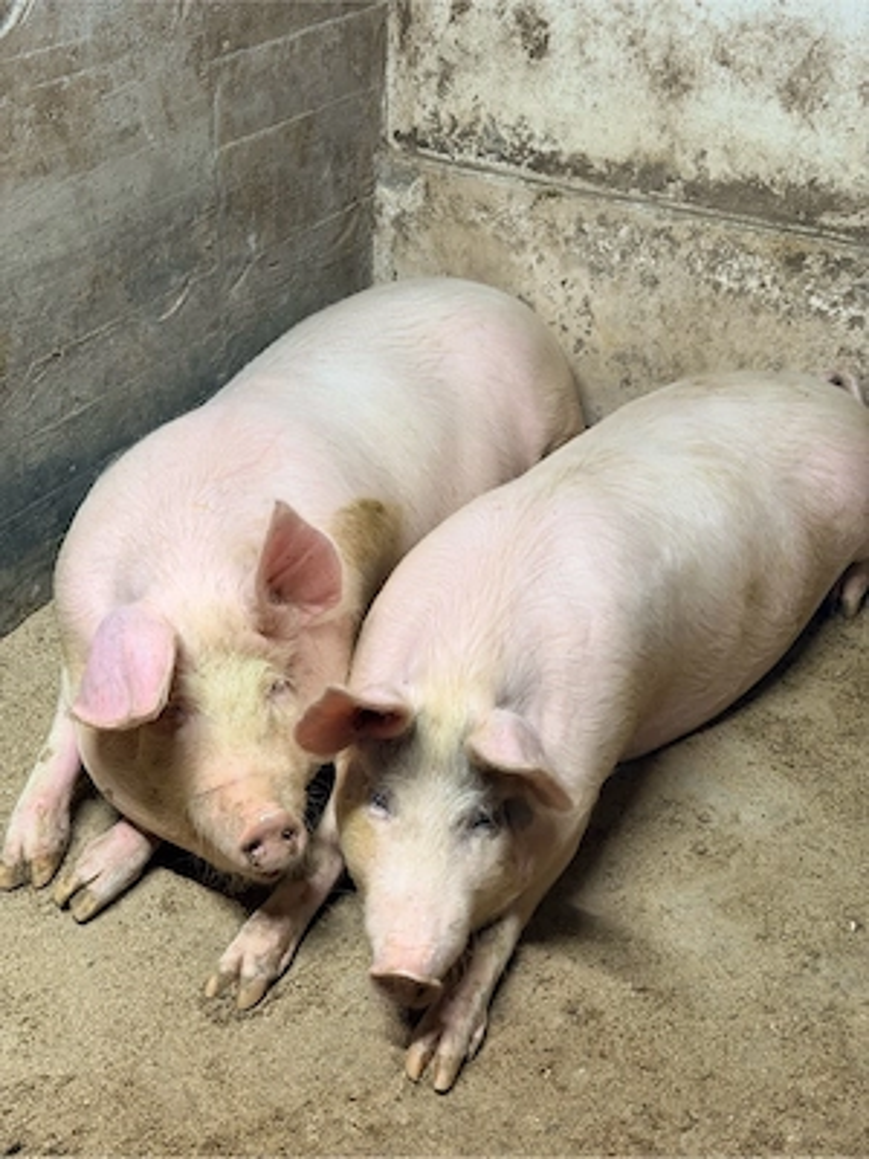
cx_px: 434
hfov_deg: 30.3
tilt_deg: -32.0
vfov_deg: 39.7
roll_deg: -1.7
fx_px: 1607
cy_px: 580
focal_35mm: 48
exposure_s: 1/50
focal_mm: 6.76
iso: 160
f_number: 1.78
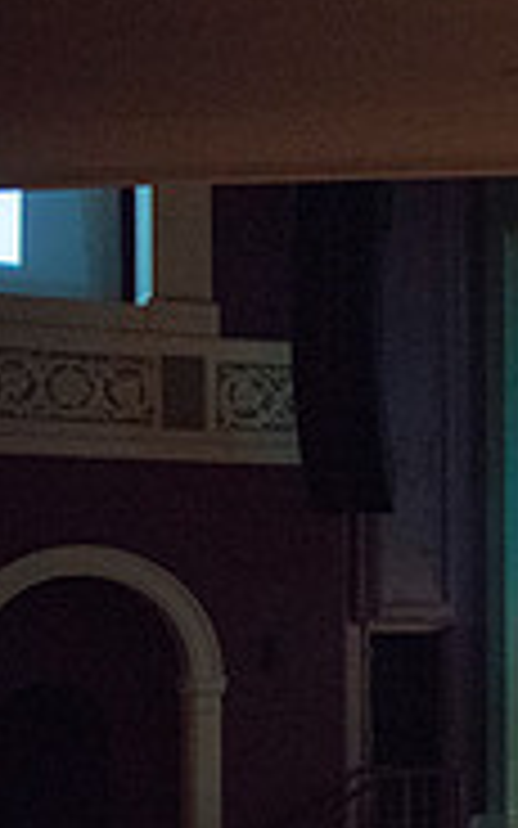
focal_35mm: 122
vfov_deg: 17.0
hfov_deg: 9.5
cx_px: 1266
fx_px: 2756
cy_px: 623
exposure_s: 1/160
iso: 4000
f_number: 2.8
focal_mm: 38
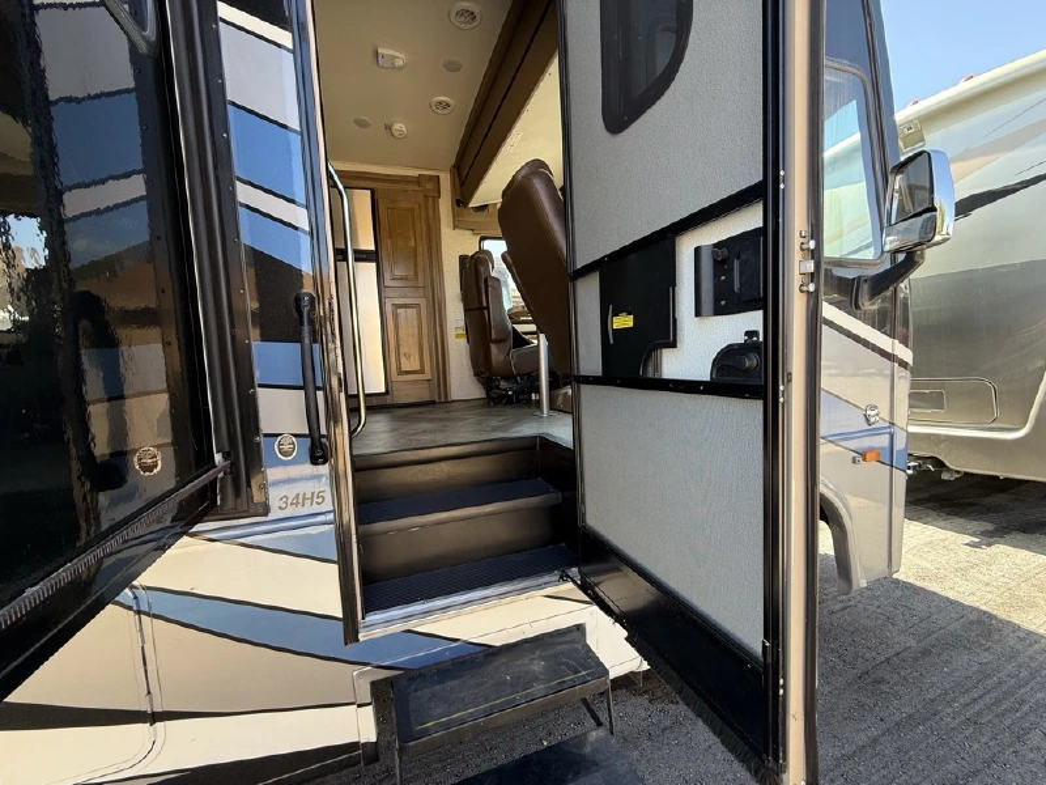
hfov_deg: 102.1
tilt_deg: -4.6
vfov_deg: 85.7
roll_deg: +2.9
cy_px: 392
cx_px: 523
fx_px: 423
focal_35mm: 14
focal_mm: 2.22
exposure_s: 1/107
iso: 64
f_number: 2.2
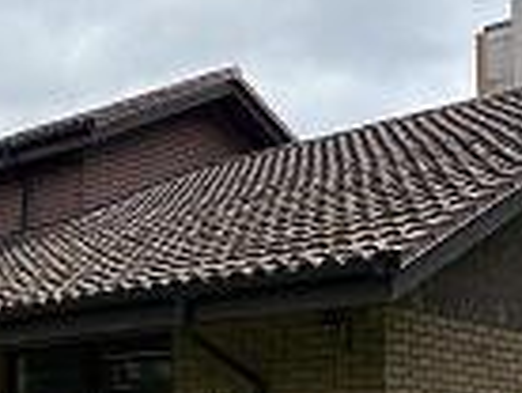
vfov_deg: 18.8
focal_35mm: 76
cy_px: 418
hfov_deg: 22.5
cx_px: -185
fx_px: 1148
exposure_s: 1/2747
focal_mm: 5.96
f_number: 1.6
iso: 64
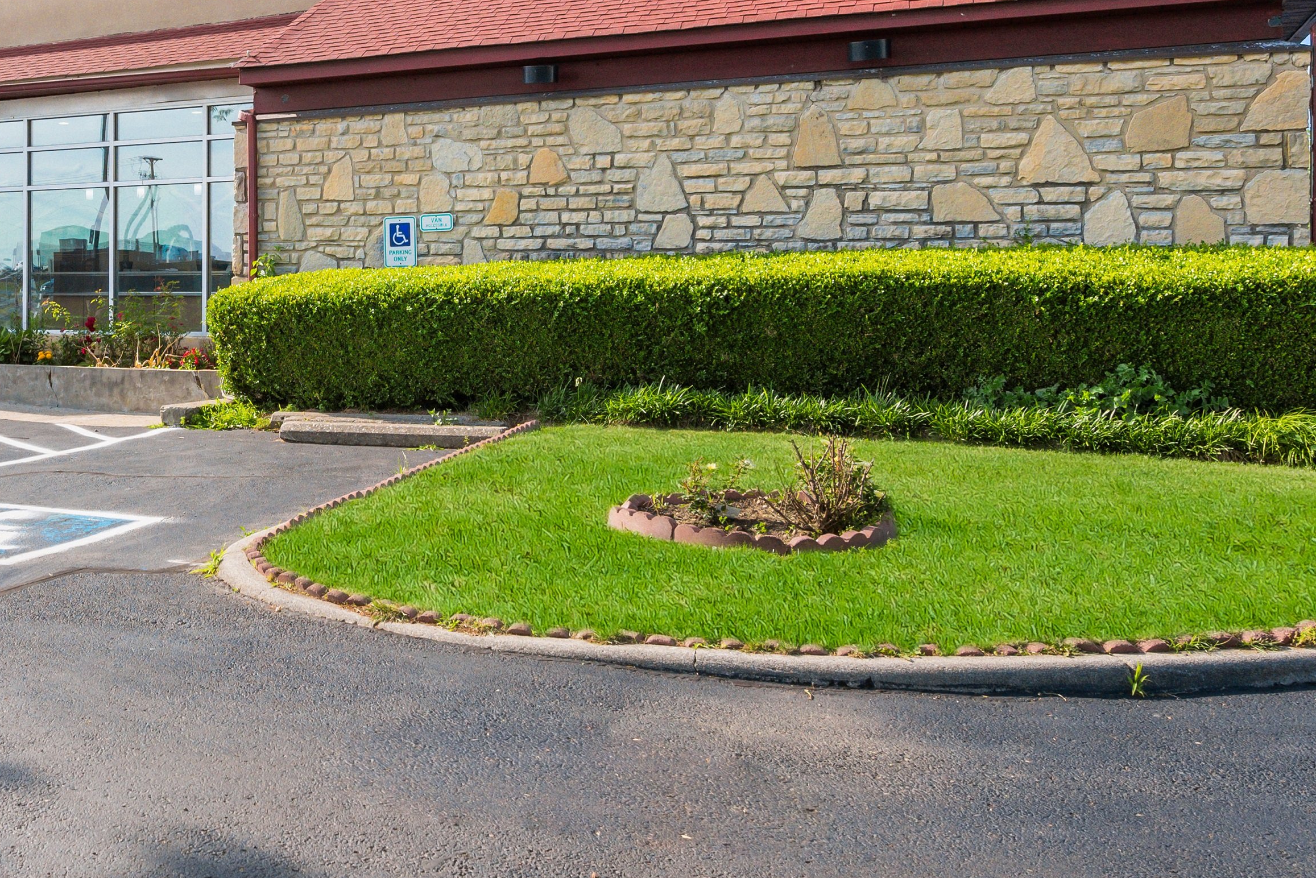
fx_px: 1280
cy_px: 299
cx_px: 216
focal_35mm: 35
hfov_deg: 50.3
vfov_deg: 37.5
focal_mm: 18
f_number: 8
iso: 400
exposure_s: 1/500
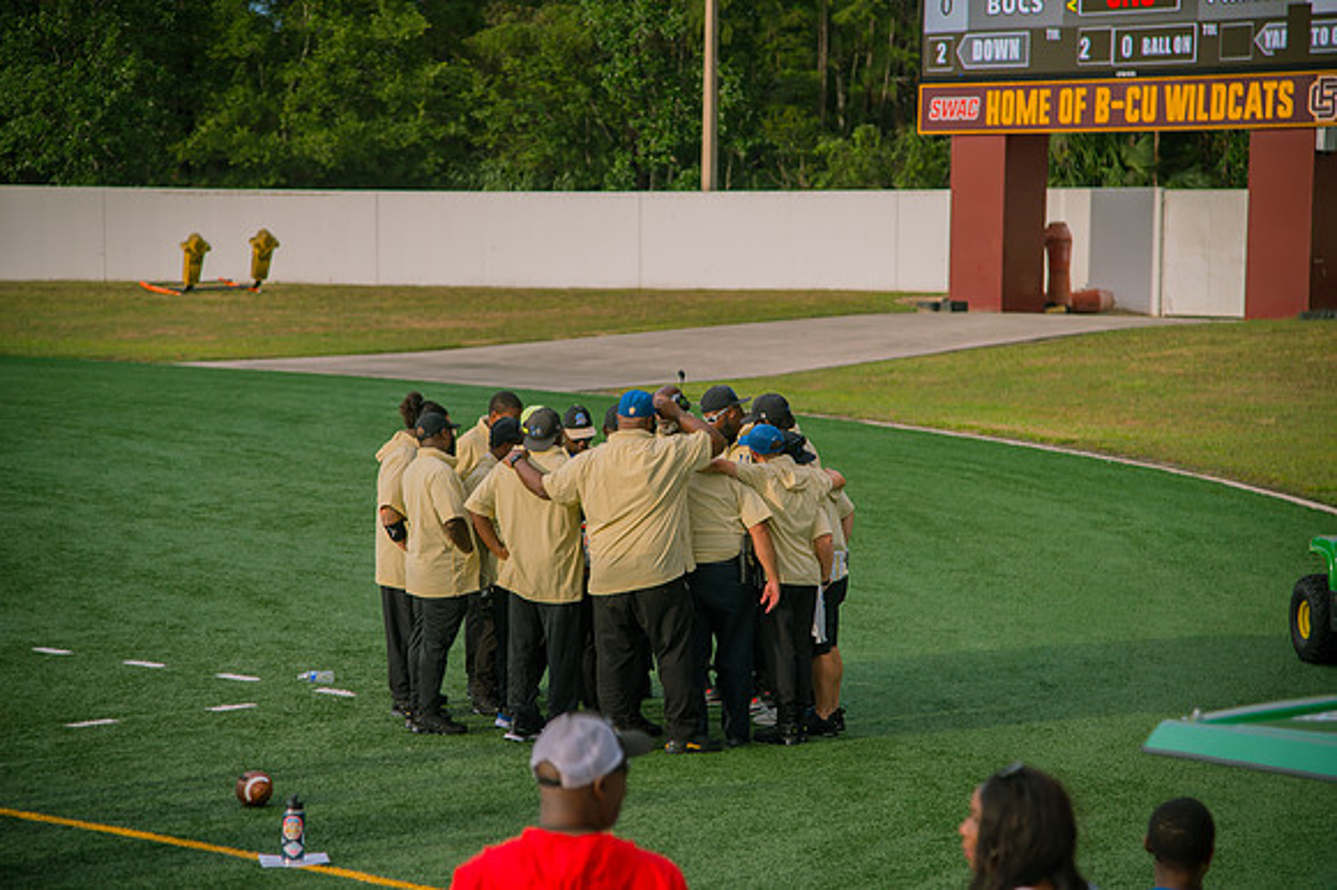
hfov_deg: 19.5
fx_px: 3897
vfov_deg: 13.0
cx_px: 668
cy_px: 445
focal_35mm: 105
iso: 100
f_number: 4
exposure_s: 1/400
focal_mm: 105
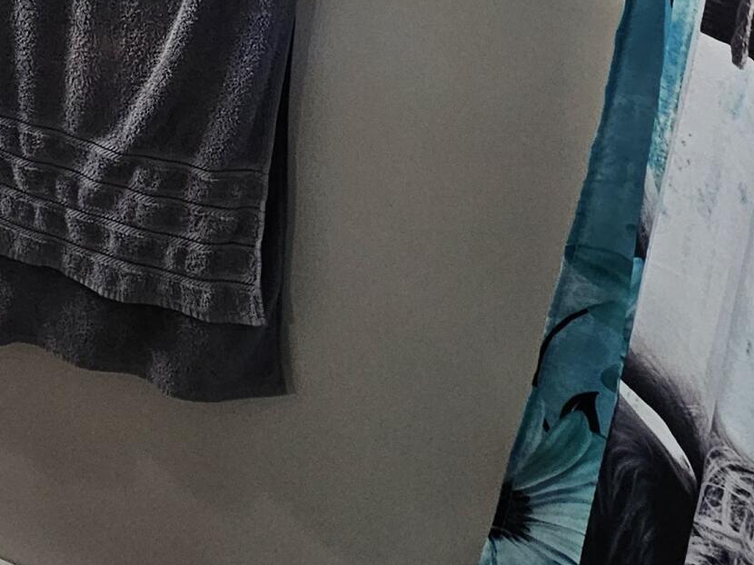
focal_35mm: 47
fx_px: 1023
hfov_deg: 32.6
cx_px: -171
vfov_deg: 25.3
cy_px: -222
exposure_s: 1/60
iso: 200
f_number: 2.2
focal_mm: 2.2
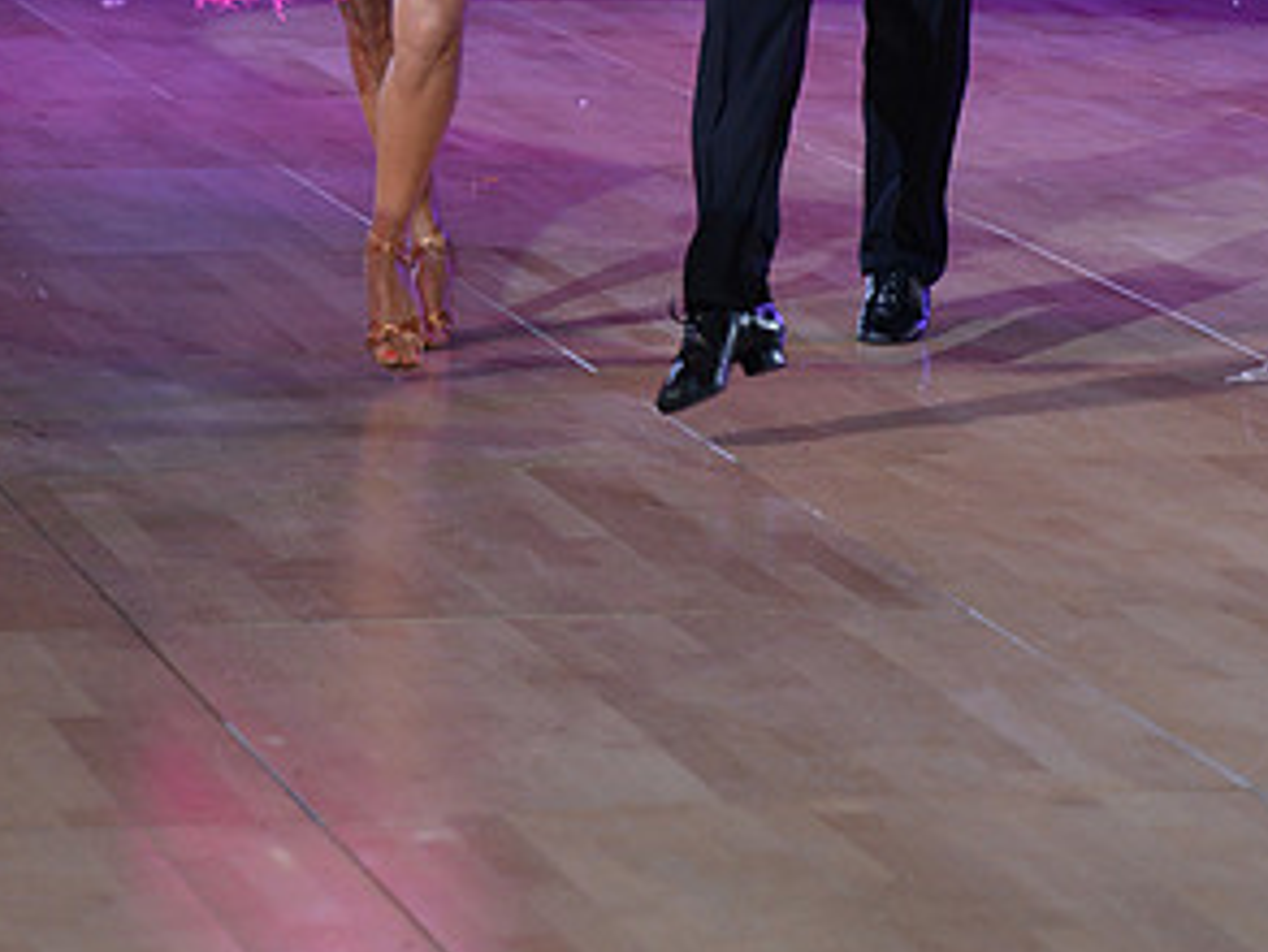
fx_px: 7805
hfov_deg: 9.3
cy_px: -238
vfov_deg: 6.9
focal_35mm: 213
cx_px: 604
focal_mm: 112
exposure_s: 1/250
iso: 1600
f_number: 4.5
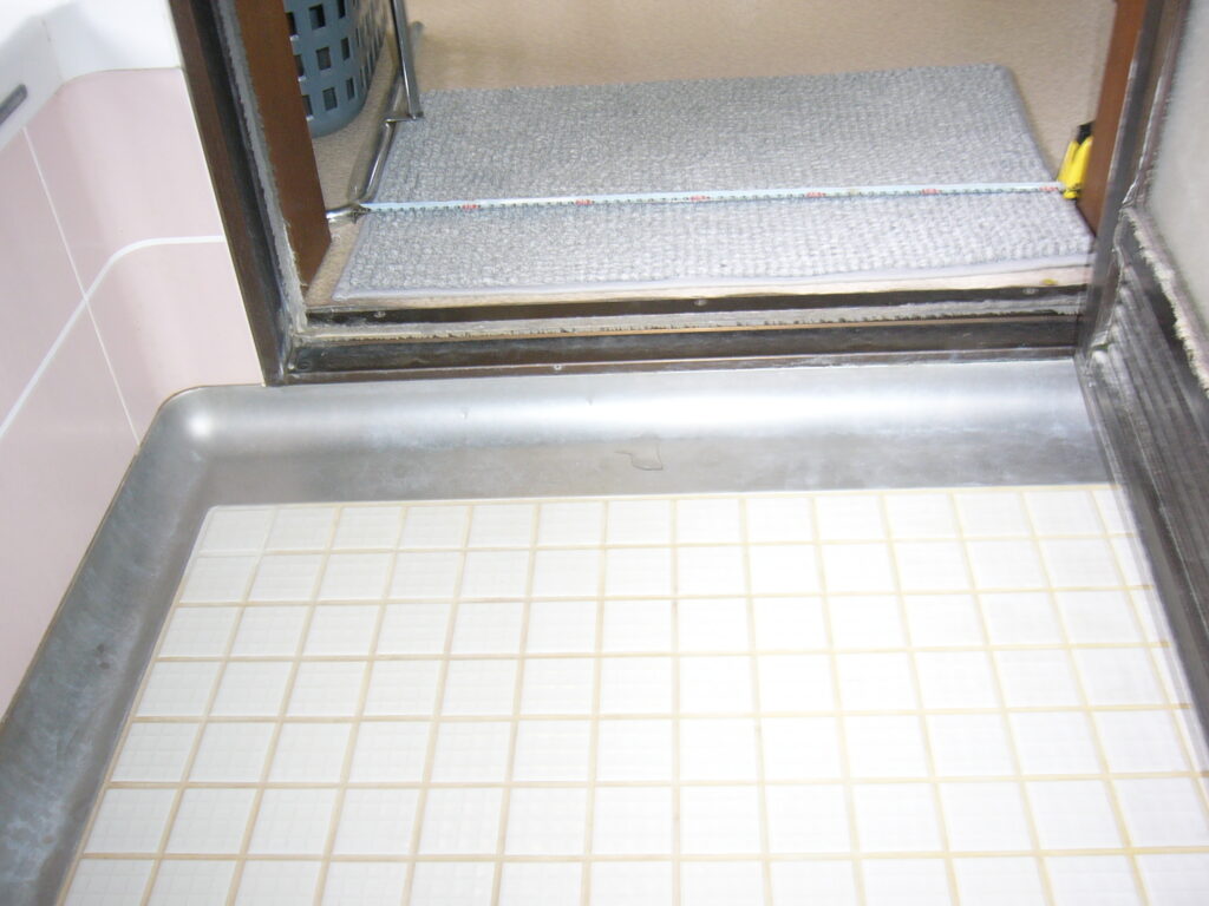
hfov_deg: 52.6
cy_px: 453
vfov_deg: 40.7
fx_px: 1222
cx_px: 604
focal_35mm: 35
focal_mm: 5.8
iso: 100
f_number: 2.8
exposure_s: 1/13
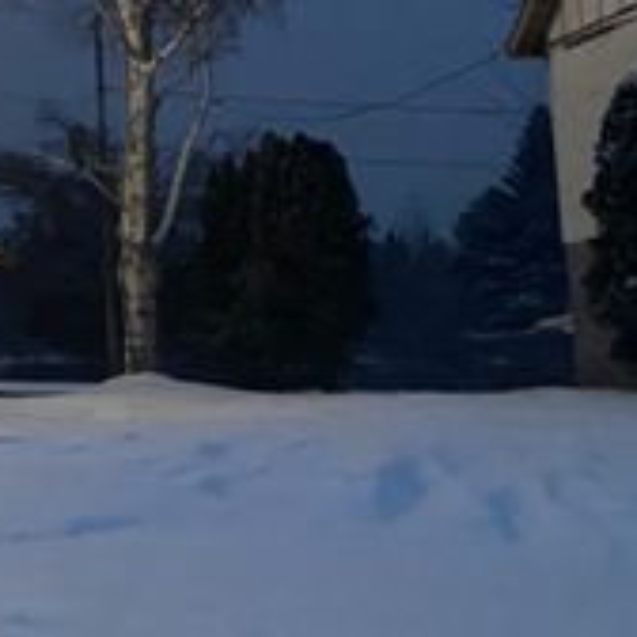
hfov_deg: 17.8
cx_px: -436
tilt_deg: +9.4
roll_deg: -0.7
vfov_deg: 20.8
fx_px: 1707
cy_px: 95
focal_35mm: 82
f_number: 1.8
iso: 800
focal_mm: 4.25
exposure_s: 1/30
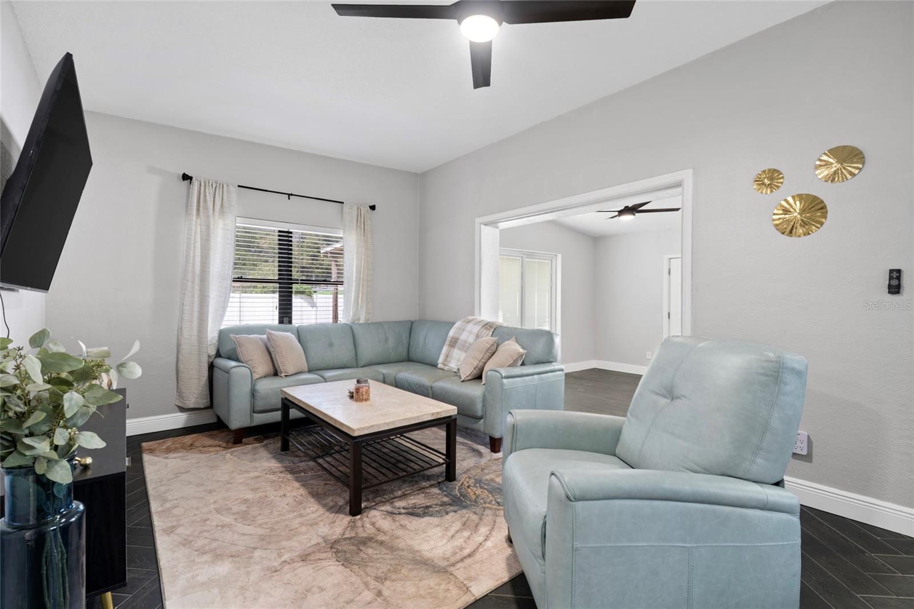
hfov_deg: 100.4
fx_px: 381
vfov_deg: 77.3
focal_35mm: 15
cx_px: 457
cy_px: 304
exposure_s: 3.2
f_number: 7.1
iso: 100
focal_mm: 10
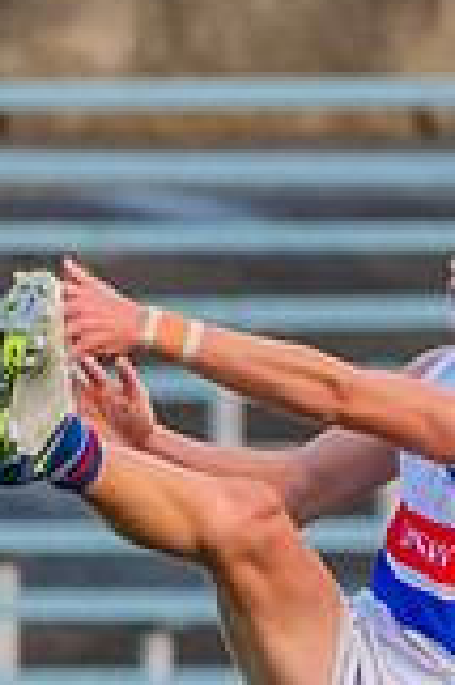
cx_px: 79
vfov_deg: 0.7
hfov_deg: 0.5
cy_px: 731
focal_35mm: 2972
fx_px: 56461
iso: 3600
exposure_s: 1/1600
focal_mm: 460
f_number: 6.3
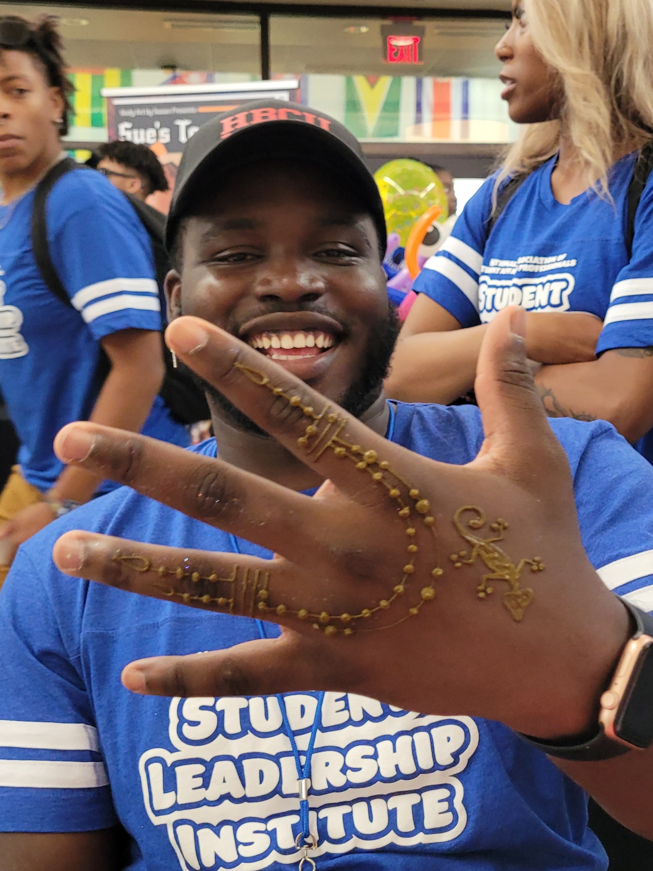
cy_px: 436
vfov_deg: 67.3
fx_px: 654
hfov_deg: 53.1
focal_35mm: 26
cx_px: 326
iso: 250
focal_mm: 5.4
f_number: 1.8
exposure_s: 1/60.2
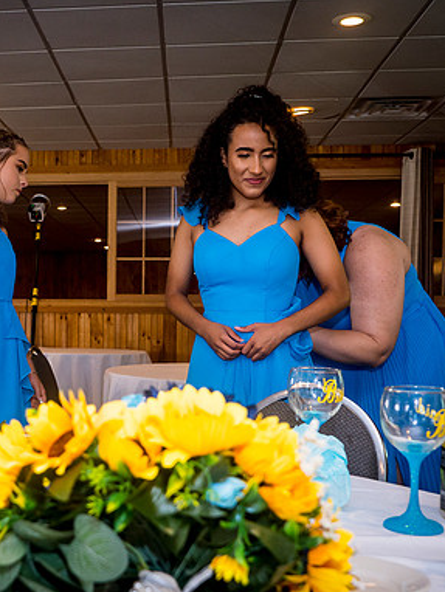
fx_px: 839
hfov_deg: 28.8
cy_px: 341
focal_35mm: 49
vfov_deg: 38.8
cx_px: 68
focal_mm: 28
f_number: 5.6
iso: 1000
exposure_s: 1/100
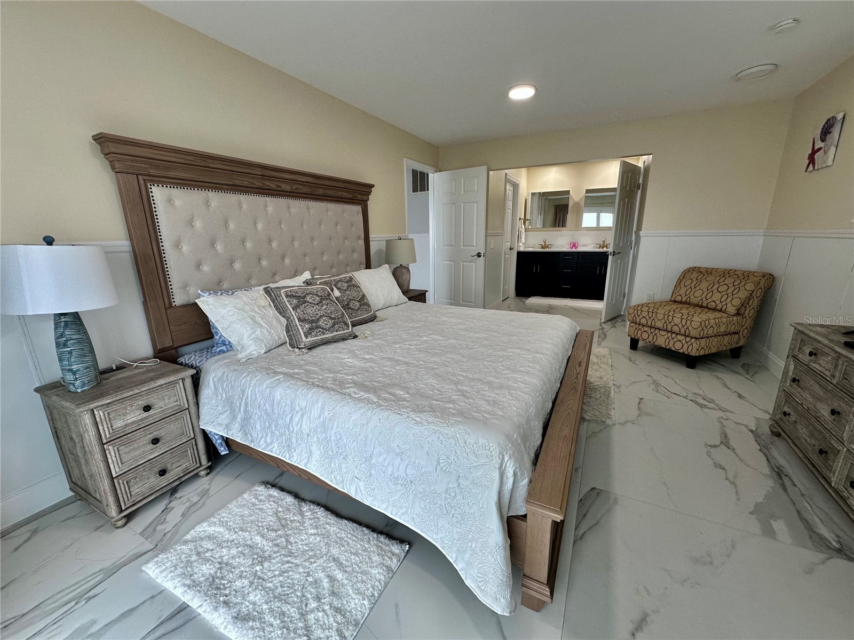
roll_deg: +0.7
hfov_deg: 102.1
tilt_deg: -14.1
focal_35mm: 14
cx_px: 427
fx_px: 345
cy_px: 320
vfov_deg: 85.7
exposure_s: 1/120
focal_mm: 2.22
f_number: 2.2
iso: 125
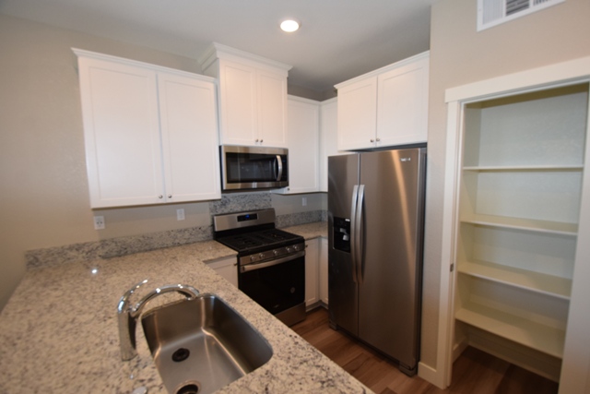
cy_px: 197
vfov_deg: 77.4
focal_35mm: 15
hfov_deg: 100.4
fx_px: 246
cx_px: 295
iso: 800
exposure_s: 1/100
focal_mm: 10
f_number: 5
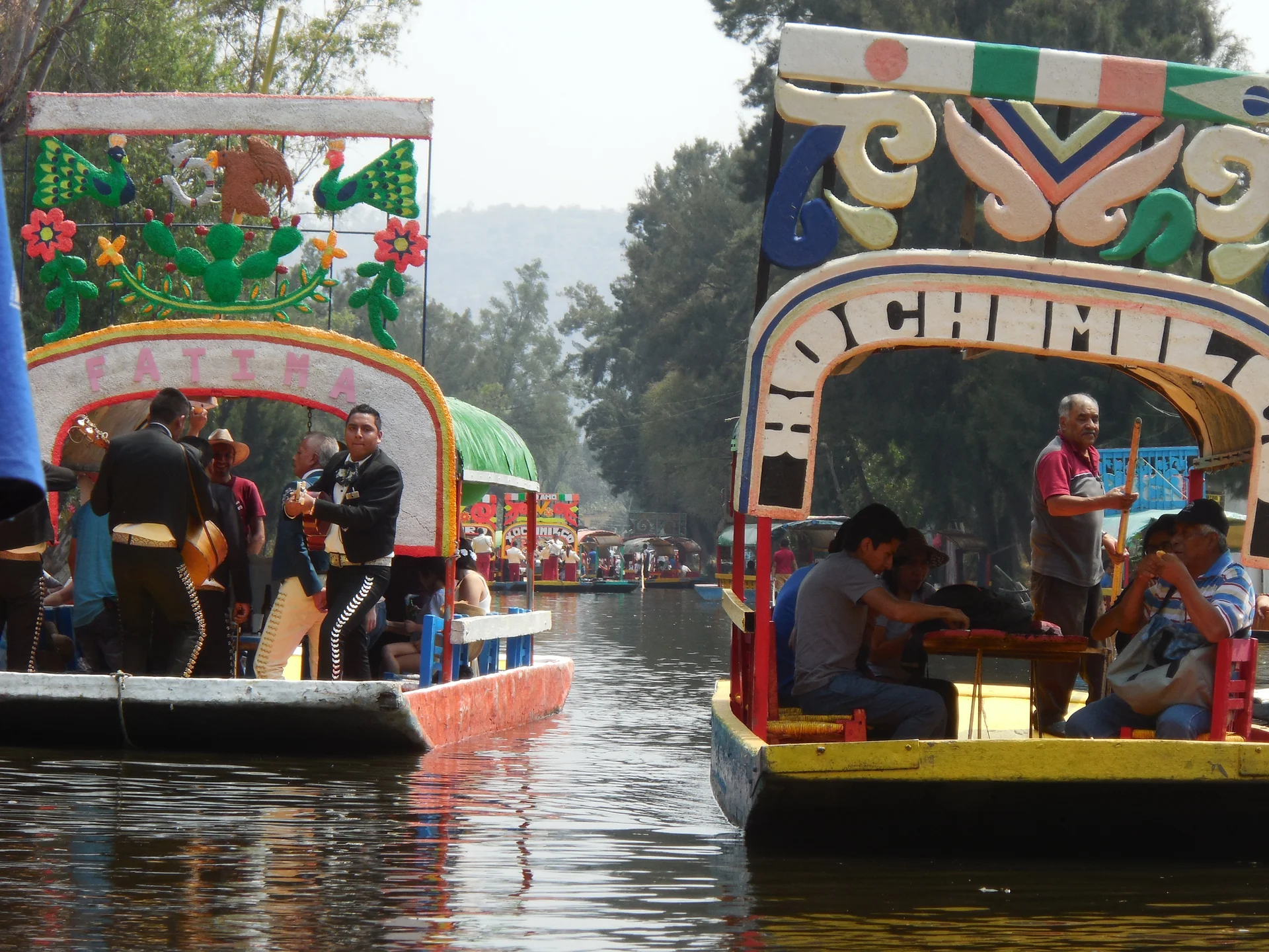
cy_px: 476
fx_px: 5719
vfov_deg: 9.5
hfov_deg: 12.7
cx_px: 634
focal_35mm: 156
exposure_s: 1/250
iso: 125
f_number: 6.5
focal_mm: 27.6
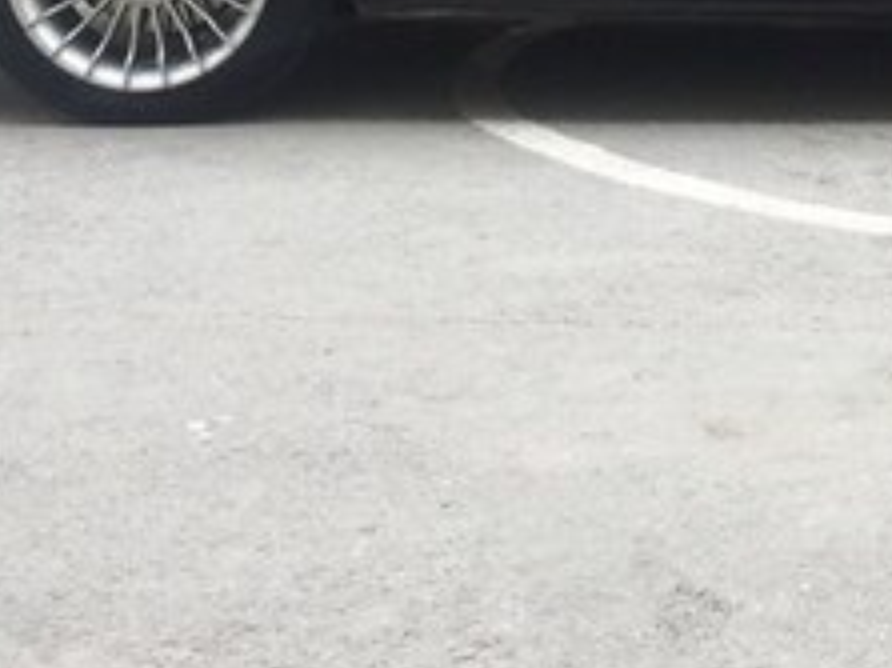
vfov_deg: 16.3
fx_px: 2215
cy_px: -178
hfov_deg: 21.6
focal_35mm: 86
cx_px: 988
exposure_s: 1/335
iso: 32
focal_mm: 4.15
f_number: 2.2
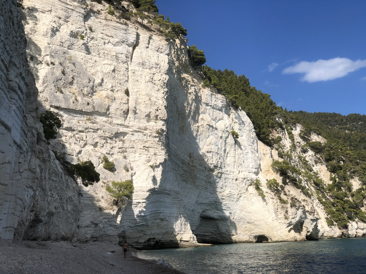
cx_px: 183
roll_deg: +3.0
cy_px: 137
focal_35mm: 52
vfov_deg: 28.0
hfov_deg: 36.8
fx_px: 550
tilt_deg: +10.5
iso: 16
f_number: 2.4
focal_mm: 6
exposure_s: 1/2088
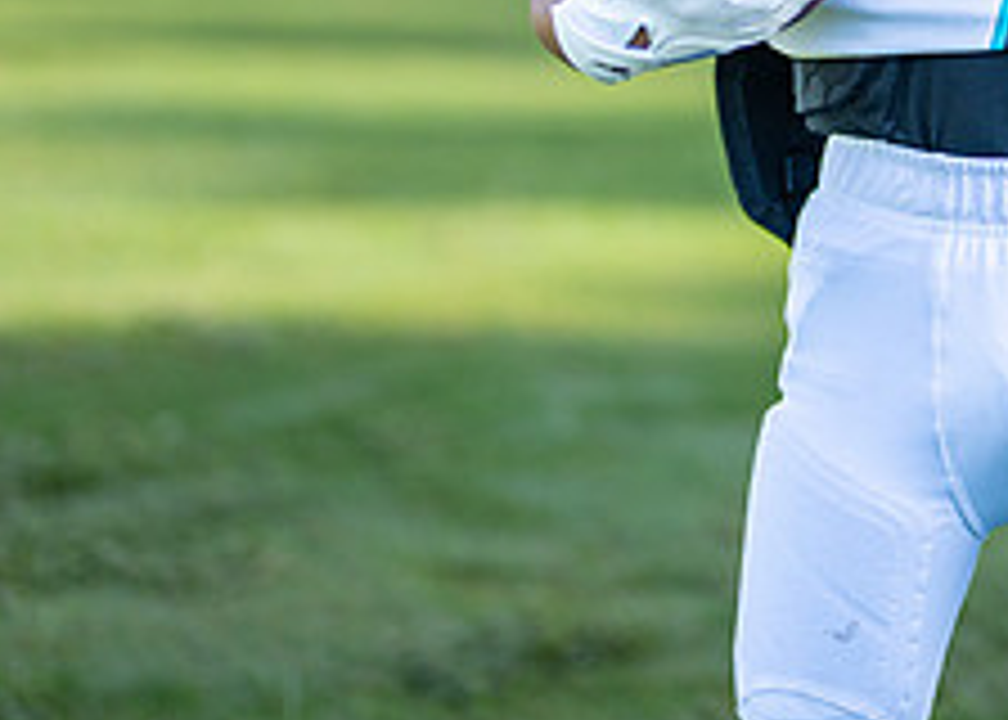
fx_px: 4323
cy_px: -225
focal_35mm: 151
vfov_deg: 9.4
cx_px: 1169
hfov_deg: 13.0
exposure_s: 1/2000
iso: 100
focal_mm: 50
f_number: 1.2
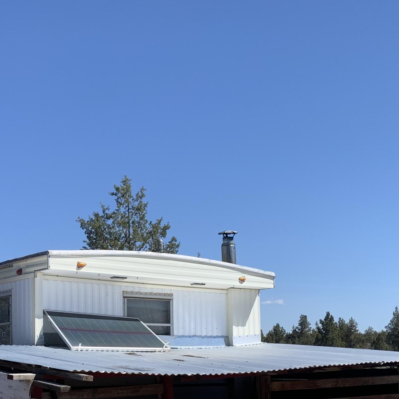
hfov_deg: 29.5
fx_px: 743
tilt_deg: +1.2
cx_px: 90
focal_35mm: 57
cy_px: 332
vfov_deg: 29.2
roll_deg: +0.6
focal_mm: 4.25
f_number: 1.8
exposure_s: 1/2160
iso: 25
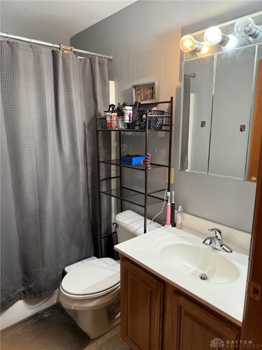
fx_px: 242
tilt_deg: -11.3
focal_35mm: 24
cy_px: 175
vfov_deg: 71.6
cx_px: 131
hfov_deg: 56.8
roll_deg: -0.2
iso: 250
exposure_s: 1/60
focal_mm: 6.76
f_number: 1.78
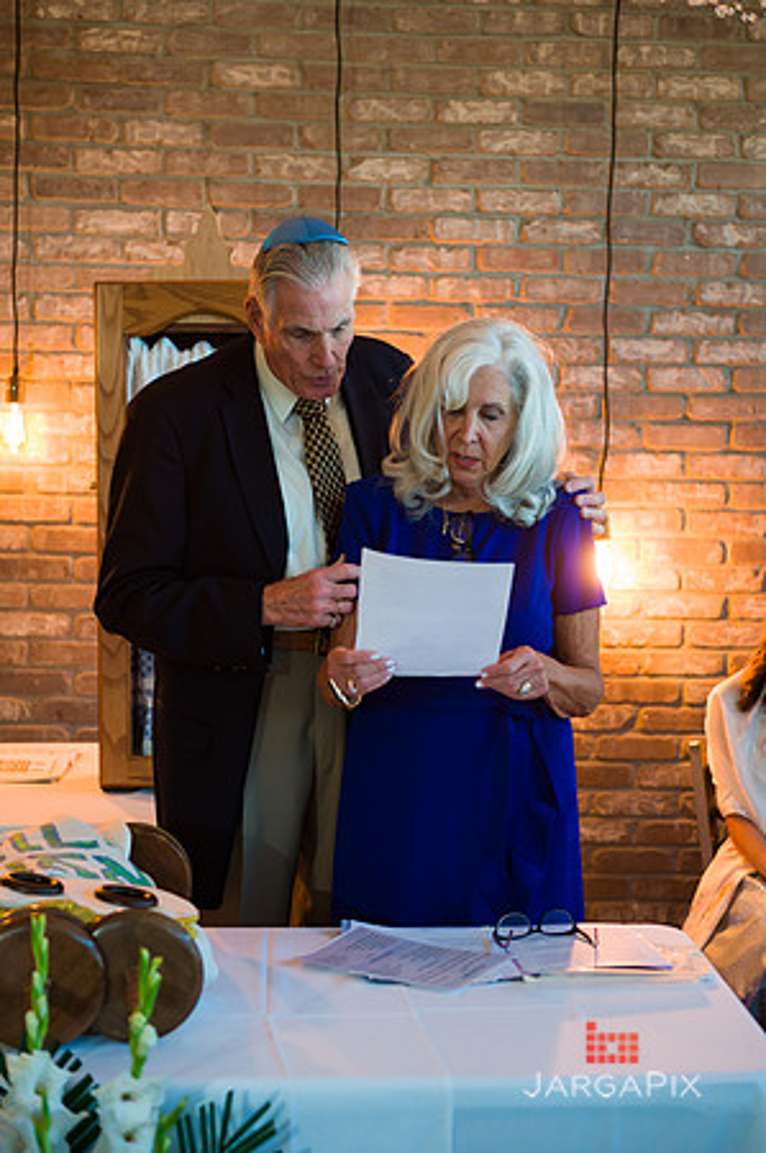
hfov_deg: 19.4
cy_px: 576
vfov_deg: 28.9
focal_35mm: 70
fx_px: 2239
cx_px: 383
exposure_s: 1/200
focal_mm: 70
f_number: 3.2
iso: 1250
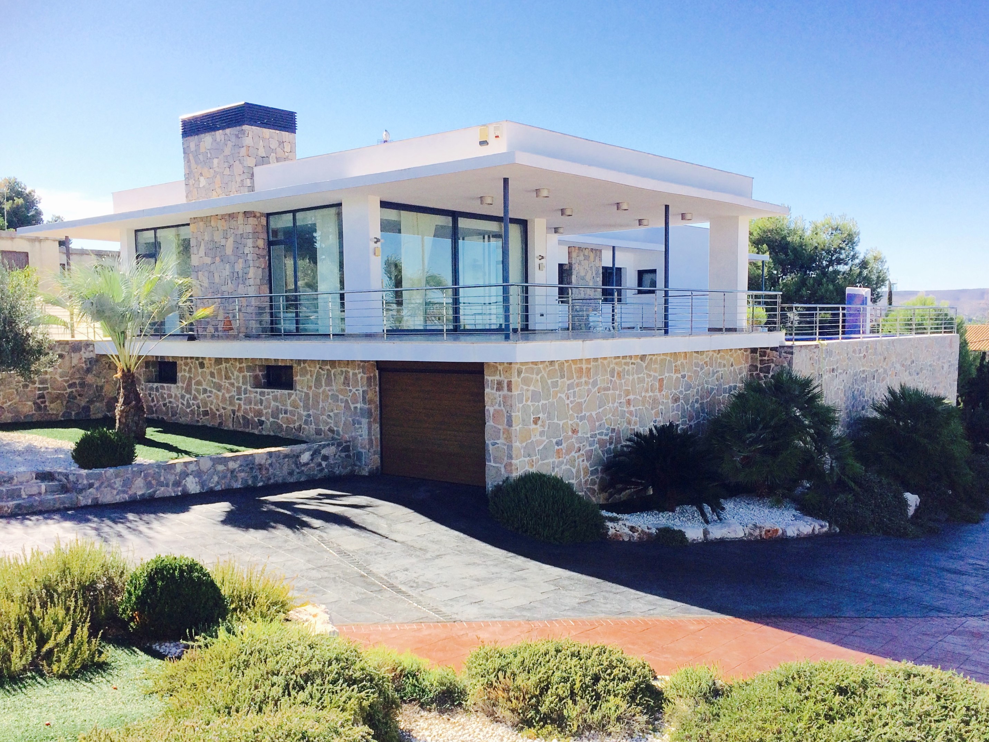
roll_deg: +1.9
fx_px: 829
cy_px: 371
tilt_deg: -5.3
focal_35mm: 29
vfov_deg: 48.2
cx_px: 494
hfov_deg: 61.7
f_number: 2.2
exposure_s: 1/1709
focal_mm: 4.15
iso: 32
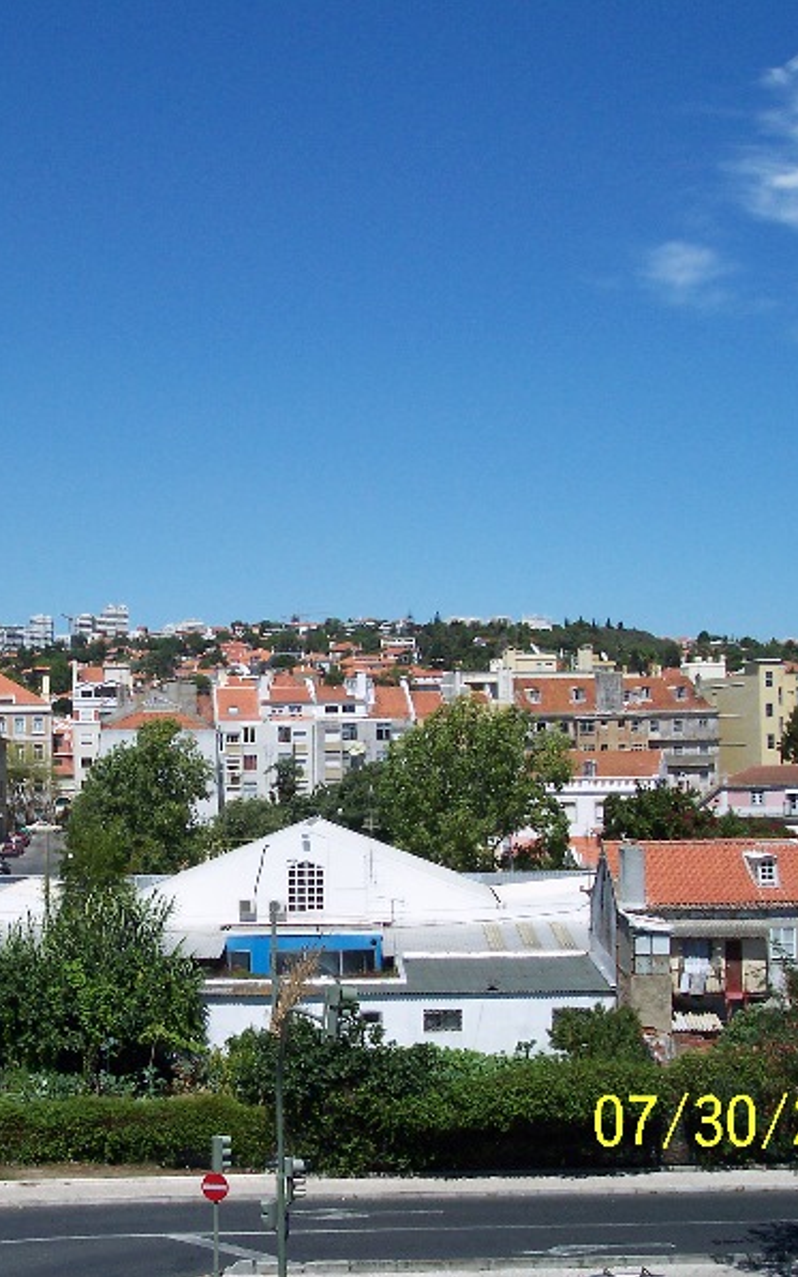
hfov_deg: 23.6
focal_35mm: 54
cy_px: 640
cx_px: 154
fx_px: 1879
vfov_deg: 37.5
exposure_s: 1/1000
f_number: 4.8
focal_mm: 8
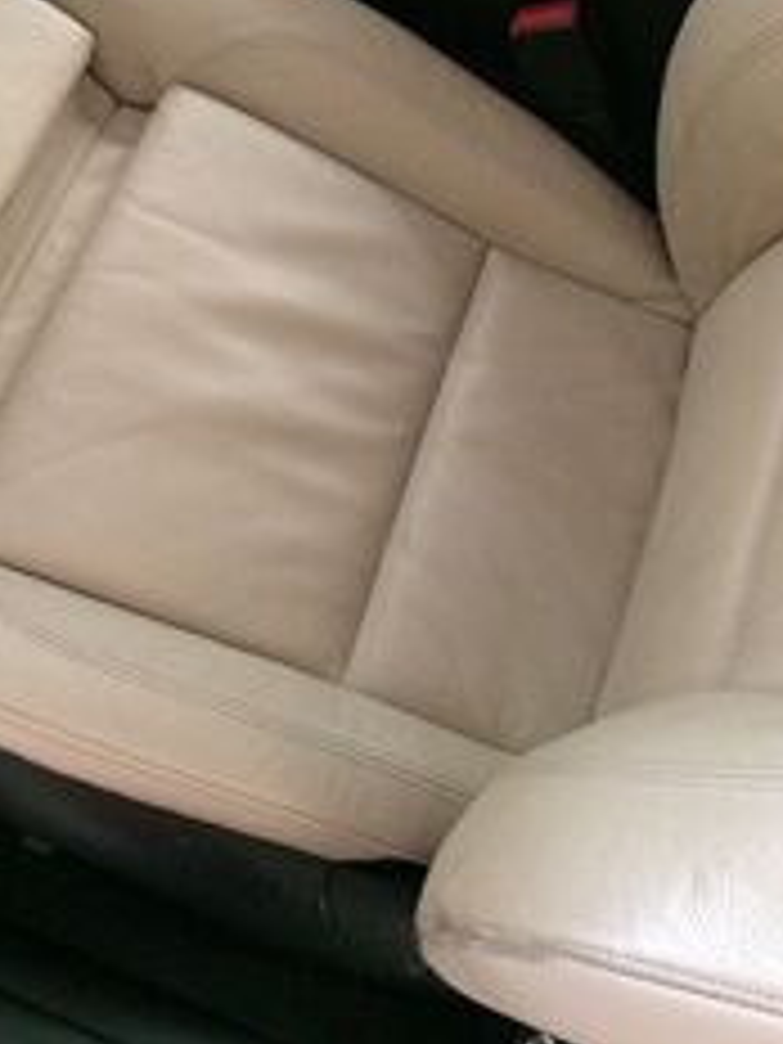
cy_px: 243
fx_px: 1357
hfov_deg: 31.8
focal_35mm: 45
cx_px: 243
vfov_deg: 40.7
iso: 500
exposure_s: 1/17
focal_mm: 4.15
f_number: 2.2
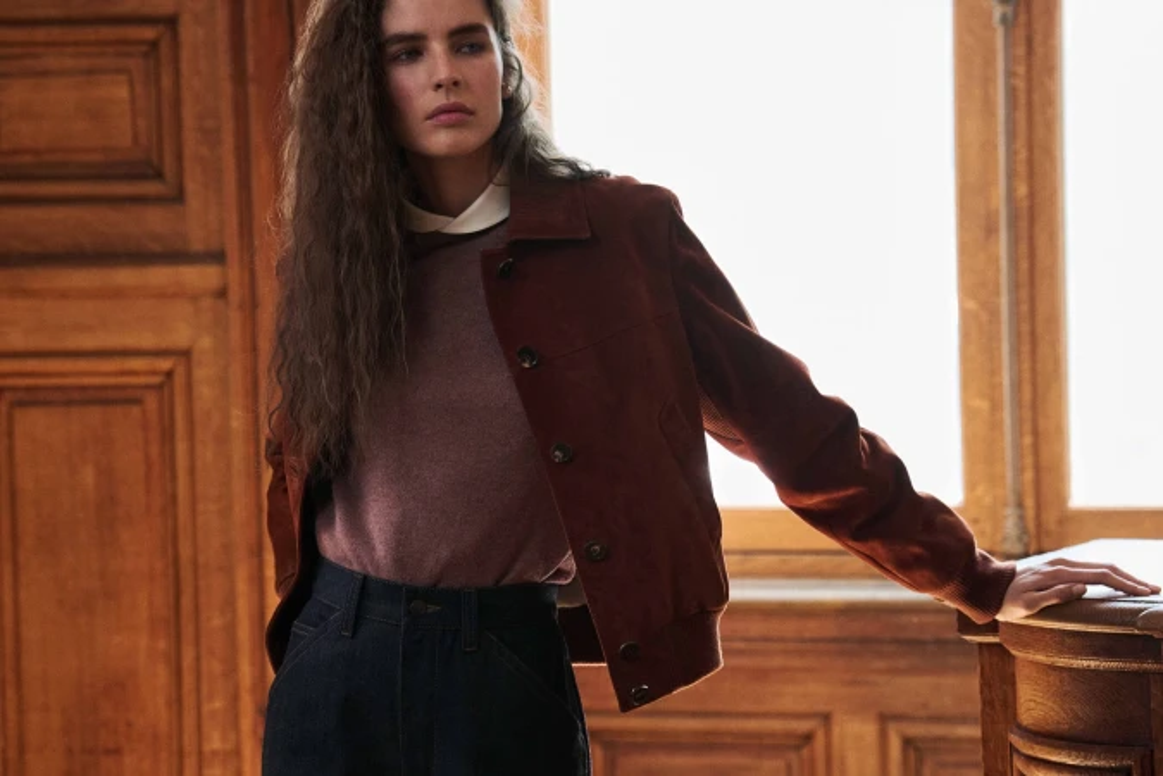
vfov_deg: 8.6
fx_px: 5168
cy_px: 388
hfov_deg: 12.8
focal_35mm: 160
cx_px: 582
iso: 1600
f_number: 6.3
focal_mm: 160
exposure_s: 1/200
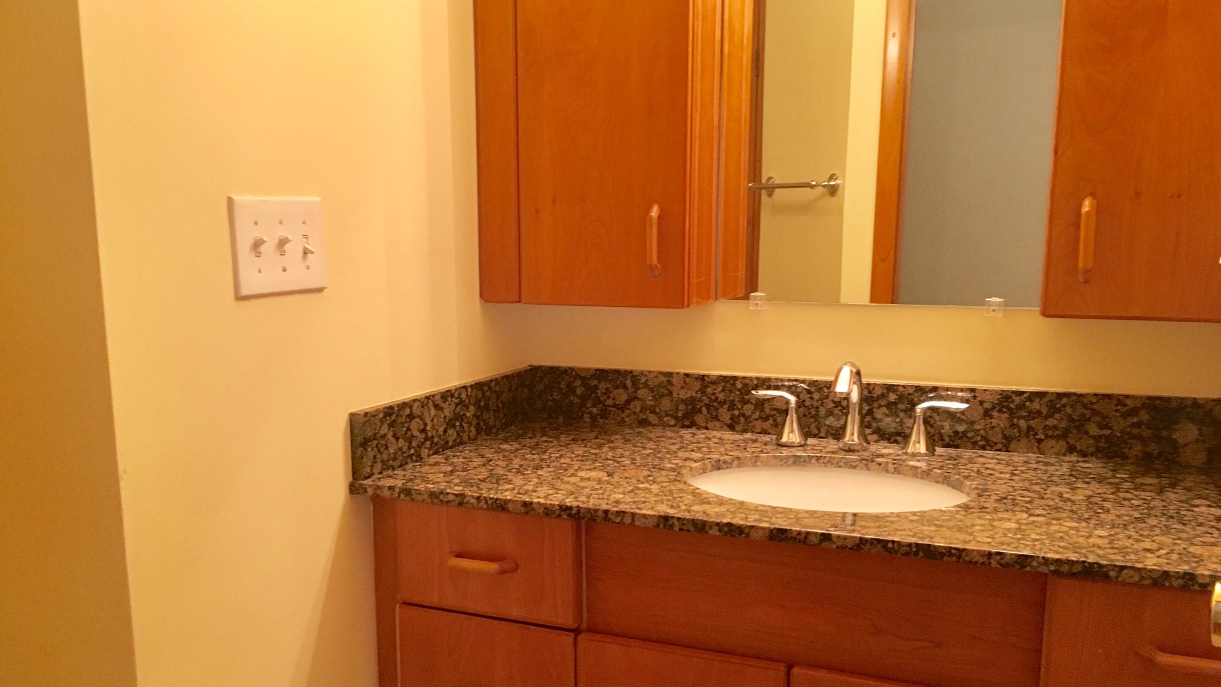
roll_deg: -0.6
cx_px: 616
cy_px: 414
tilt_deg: -9.5
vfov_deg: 36.5
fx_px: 1036
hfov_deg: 61.0
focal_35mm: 32
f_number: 2.2
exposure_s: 1/30
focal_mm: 4.15
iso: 125
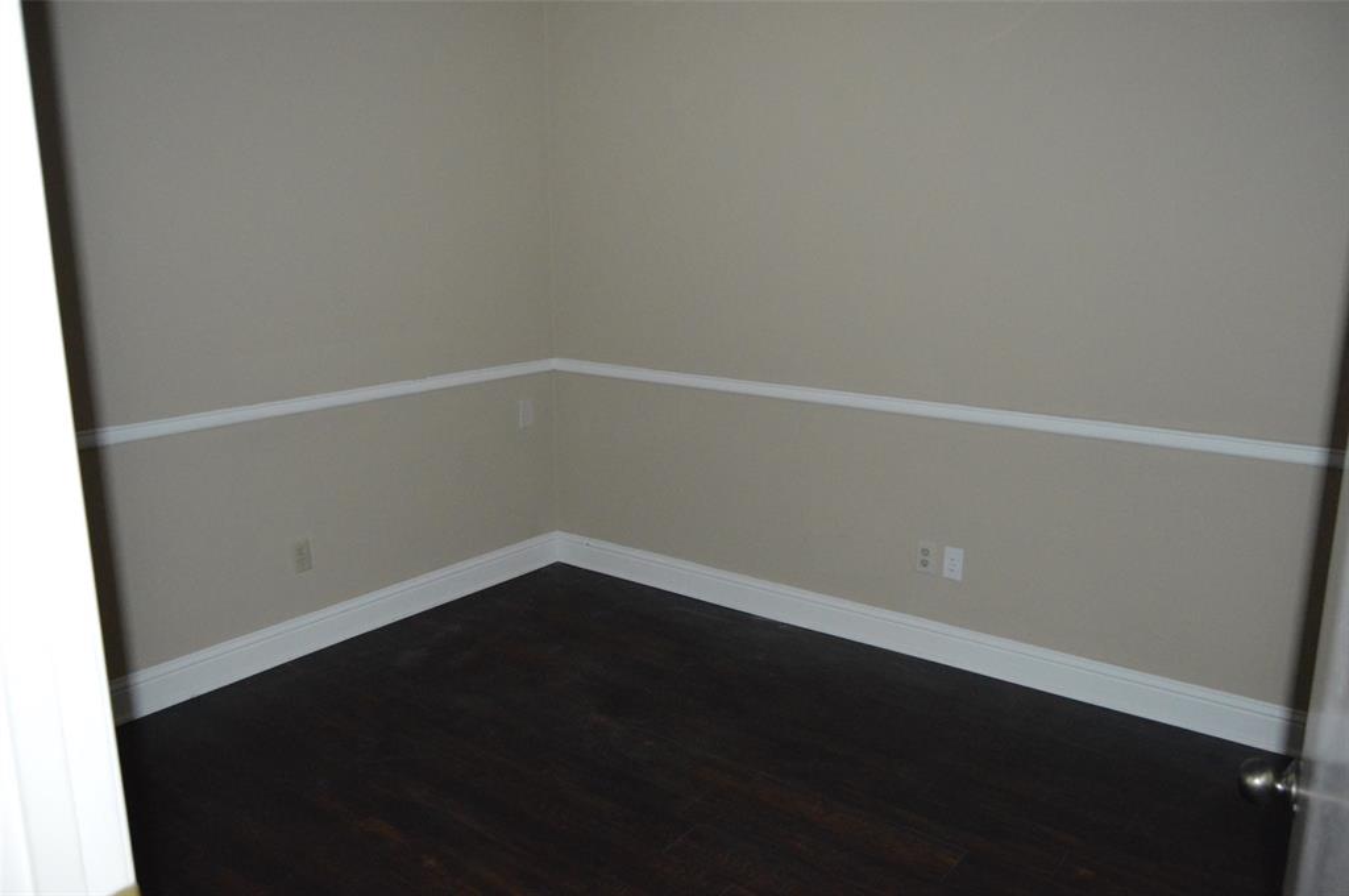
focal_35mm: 27
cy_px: 448
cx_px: 674
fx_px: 1010
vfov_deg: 47.8
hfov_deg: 67.4
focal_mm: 18
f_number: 3.5
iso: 3200
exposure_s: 1/60
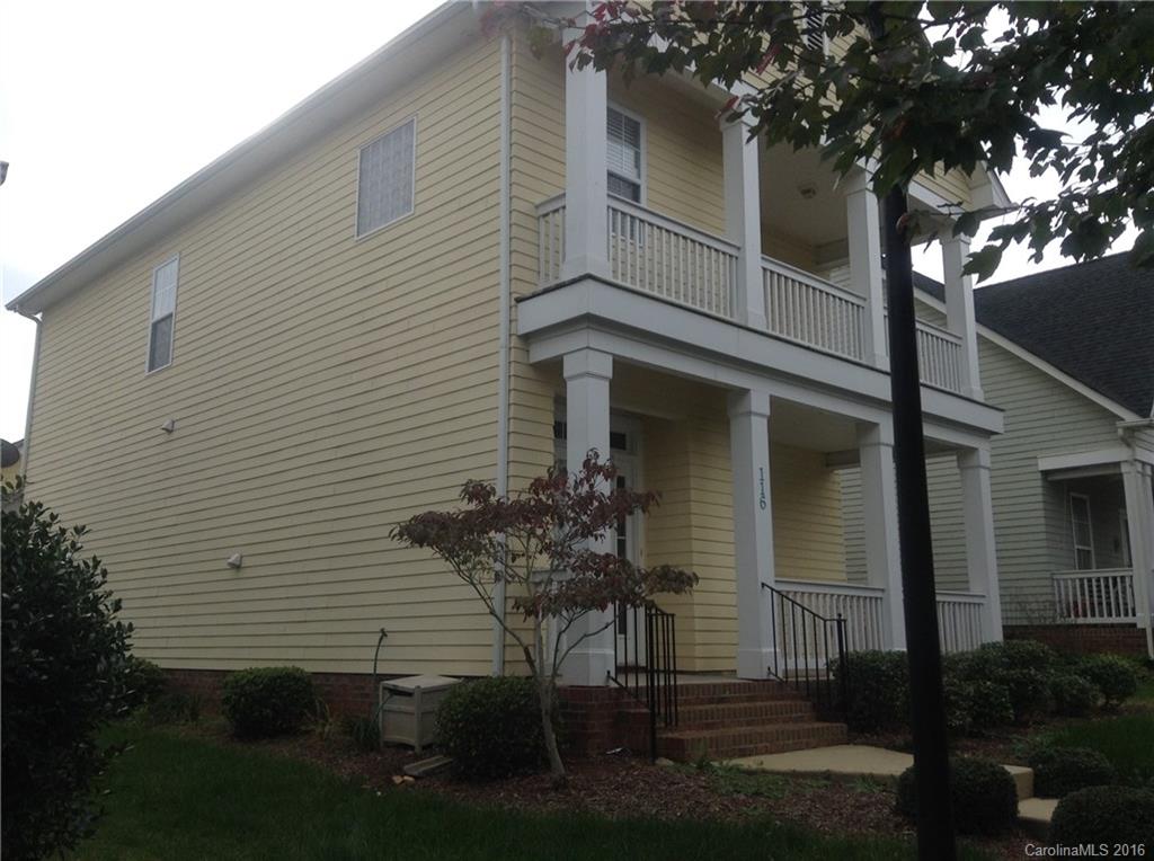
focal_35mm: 33
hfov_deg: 55.4
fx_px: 1098
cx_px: 577
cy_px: 430
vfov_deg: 42.8
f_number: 2.4
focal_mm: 3.3
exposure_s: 1/706
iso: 25
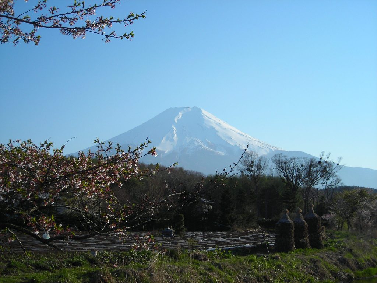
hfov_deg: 34.9
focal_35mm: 55
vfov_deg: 26.6
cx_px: 188
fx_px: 599
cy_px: 142
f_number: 7.3
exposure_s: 1/170
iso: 50
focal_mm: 9.1
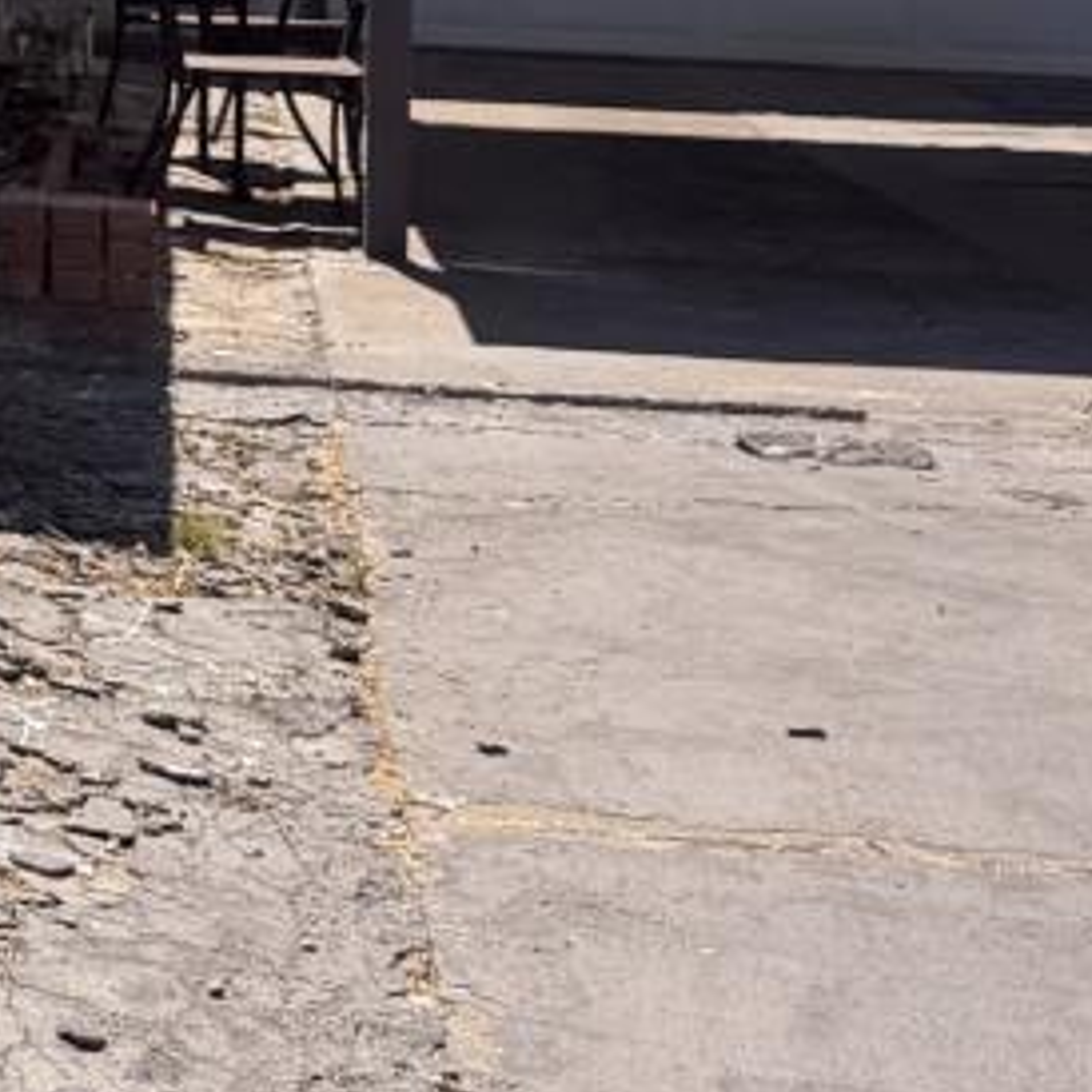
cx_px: -1068
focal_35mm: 116
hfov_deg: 13.1
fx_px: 4140
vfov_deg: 14.3
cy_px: -412
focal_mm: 6.76
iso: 80
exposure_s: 1/6173
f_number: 1.78
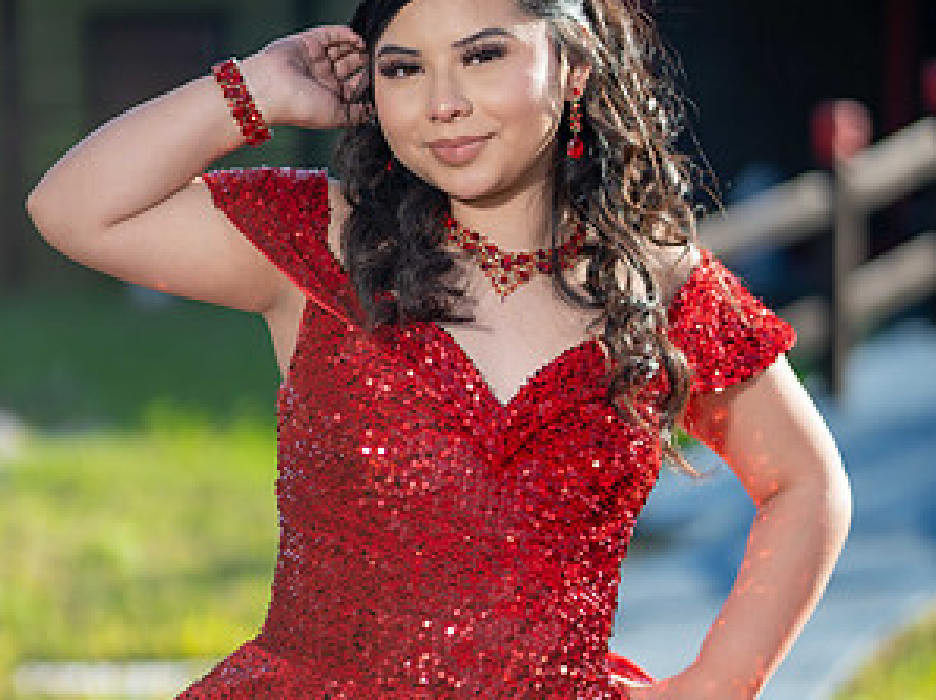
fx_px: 3349
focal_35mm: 124
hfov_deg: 15.9
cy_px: 426
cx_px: 470
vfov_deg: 11.9
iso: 250
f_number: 1.8
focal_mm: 85
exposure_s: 1/3200
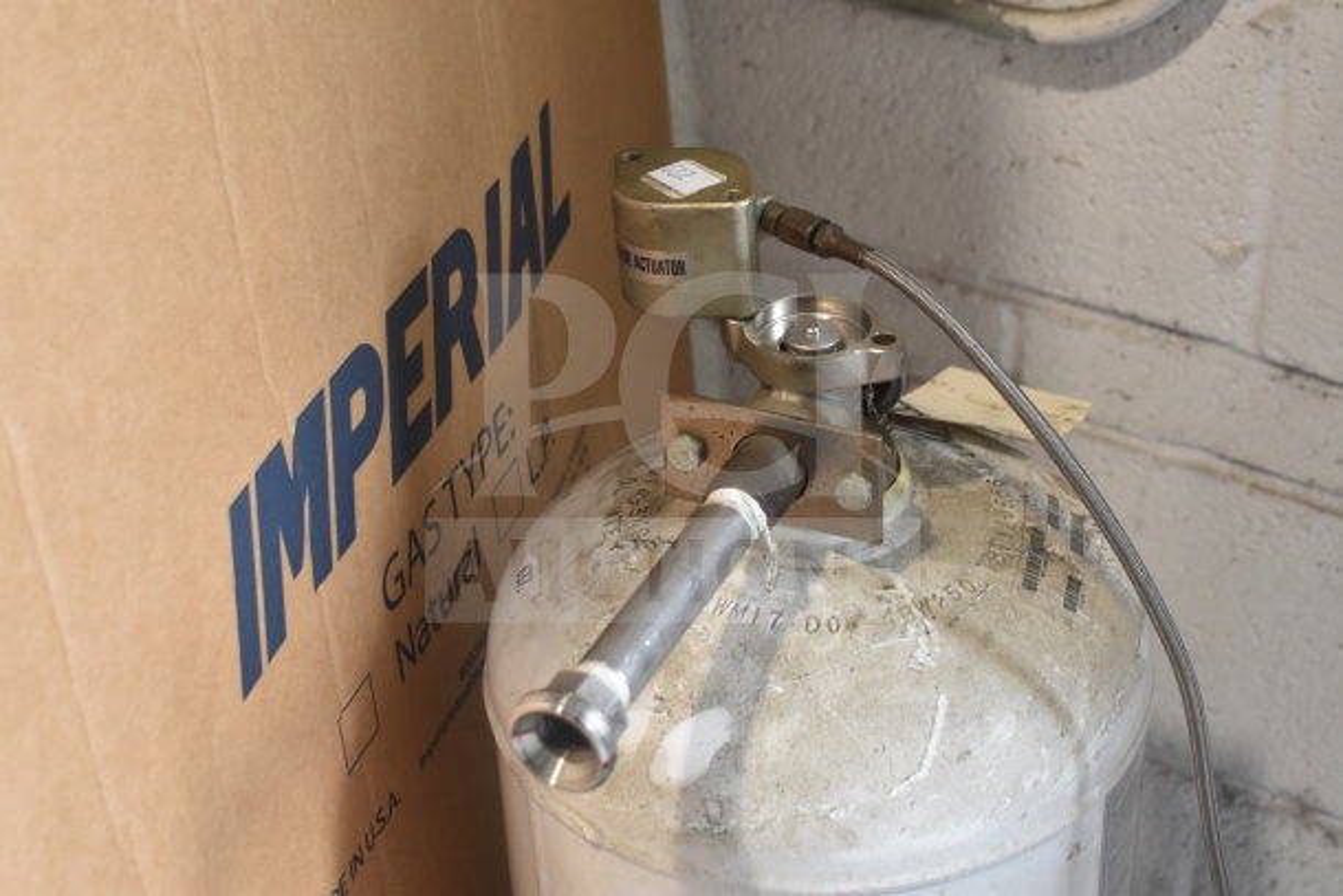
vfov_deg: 22.6
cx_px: 672
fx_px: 2239
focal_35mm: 60
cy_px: 448
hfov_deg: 33.4
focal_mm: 40
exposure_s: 1/60
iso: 900
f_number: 5
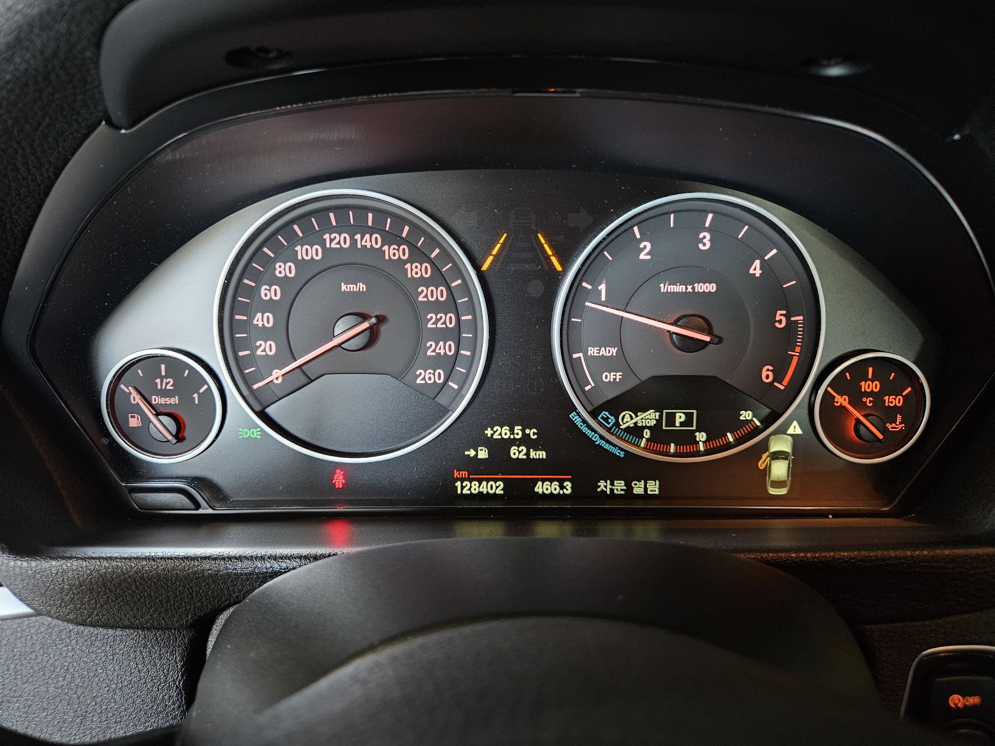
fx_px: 661
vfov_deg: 58.9
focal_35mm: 23
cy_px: 373
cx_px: 498
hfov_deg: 73.9
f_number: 1.8
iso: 640
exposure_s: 1/40
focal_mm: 5.4
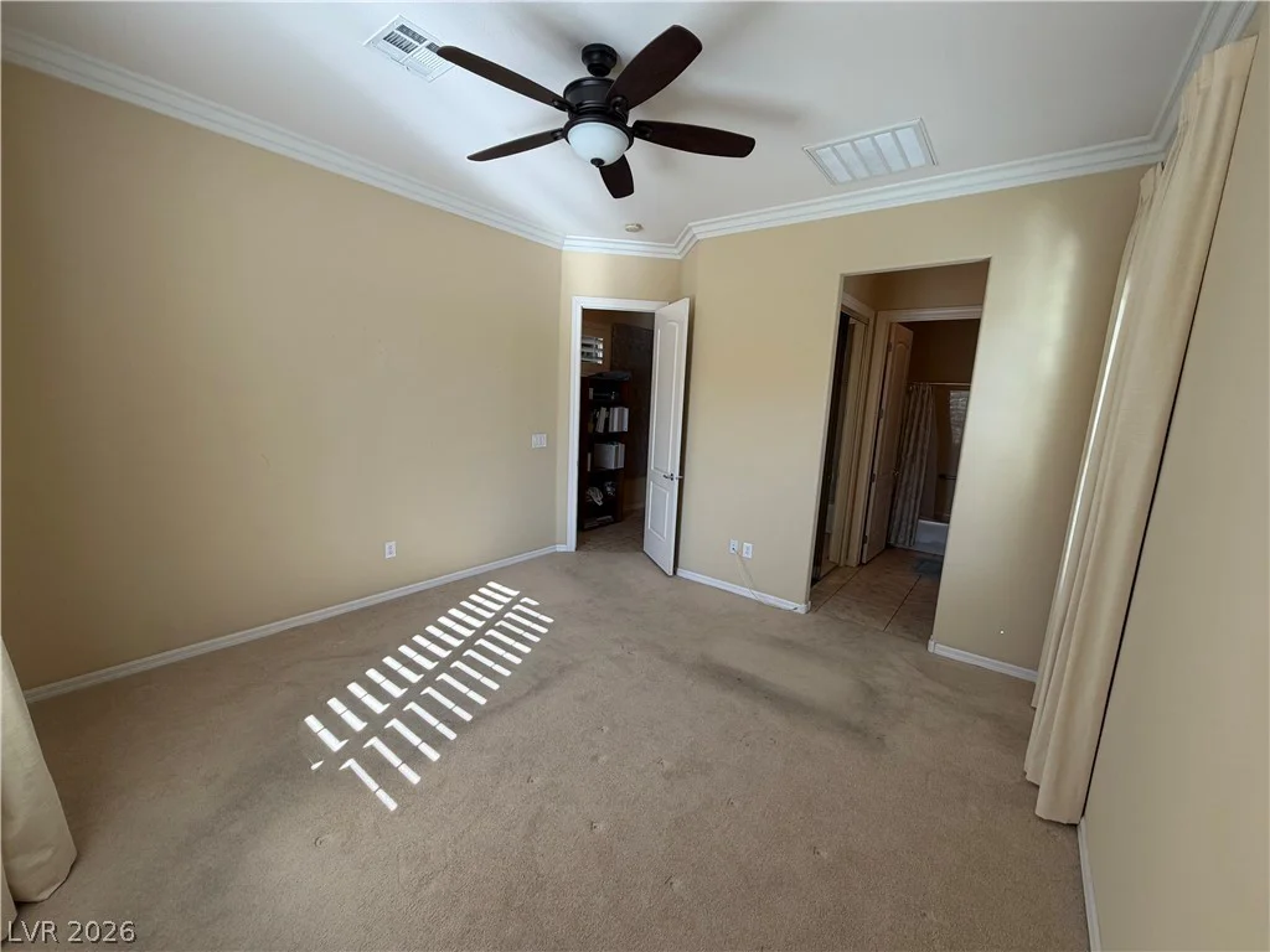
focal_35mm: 14
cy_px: 476
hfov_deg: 102.1
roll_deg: -2.3
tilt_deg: -9.9
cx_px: 635
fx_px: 514
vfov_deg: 85.7
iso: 64
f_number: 2.2
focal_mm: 2.22
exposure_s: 1/121
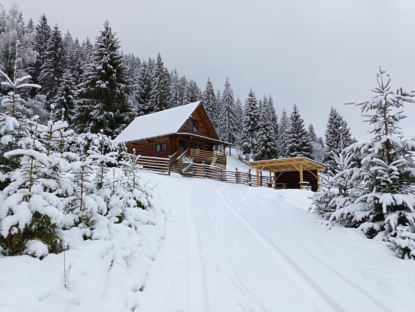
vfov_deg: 56.8
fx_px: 288
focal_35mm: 24
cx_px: 208
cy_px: 156
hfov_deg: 71.6
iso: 100
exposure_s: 1/104
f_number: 1.75
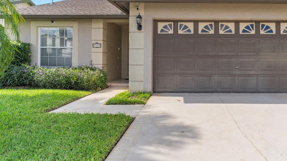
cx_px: 184
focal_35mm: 25
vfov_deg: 44.8
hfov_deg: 72.4
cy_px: 44
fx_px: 190
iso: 100
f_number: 11
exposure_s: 1/40
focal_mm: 18
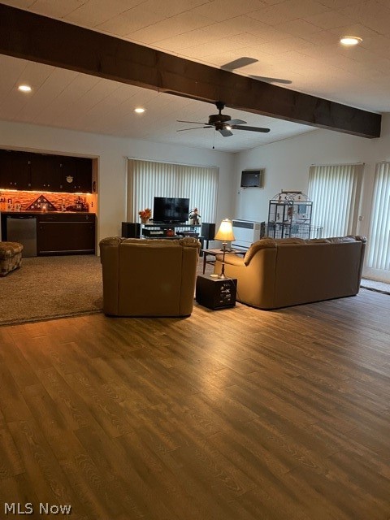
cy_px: 260
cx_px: 195
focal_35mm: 26
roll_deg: -1.8
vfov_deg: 67.3
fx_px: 391
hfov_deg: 53.1
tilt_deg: -8.8
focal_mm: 4.2
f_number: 1.6
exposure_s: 1/30
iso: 640
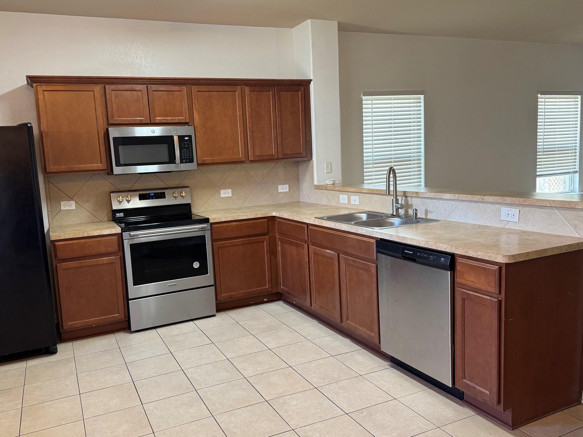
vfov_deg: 49.8
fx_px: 472
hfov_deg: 63.2
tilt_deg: -8.3
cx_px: 252
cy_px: 220
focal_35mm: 28
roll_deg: +2.9
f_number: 1.78
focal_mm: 6.76
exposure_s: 1/60
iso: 250
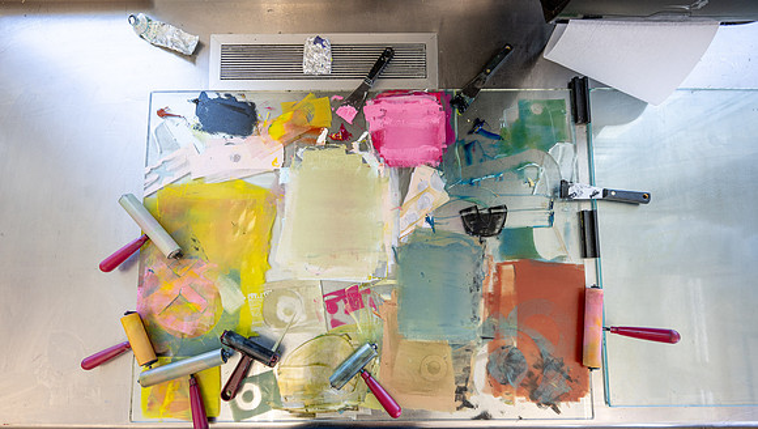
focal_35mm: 18
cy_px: 250
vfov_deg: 61.1
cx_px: 379
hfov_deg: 92.9
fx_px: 361
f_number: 4
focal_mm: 17
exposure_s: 1/60
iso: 200
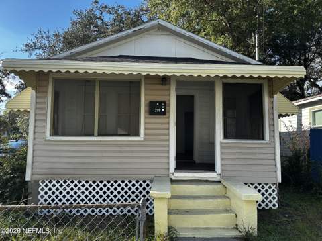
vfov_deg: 56.7
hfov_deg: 71.7
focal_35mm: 24
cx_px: 161
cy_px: 120
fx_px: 223
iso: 80
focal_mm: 6.86
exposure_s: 1/1321
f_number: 1.78
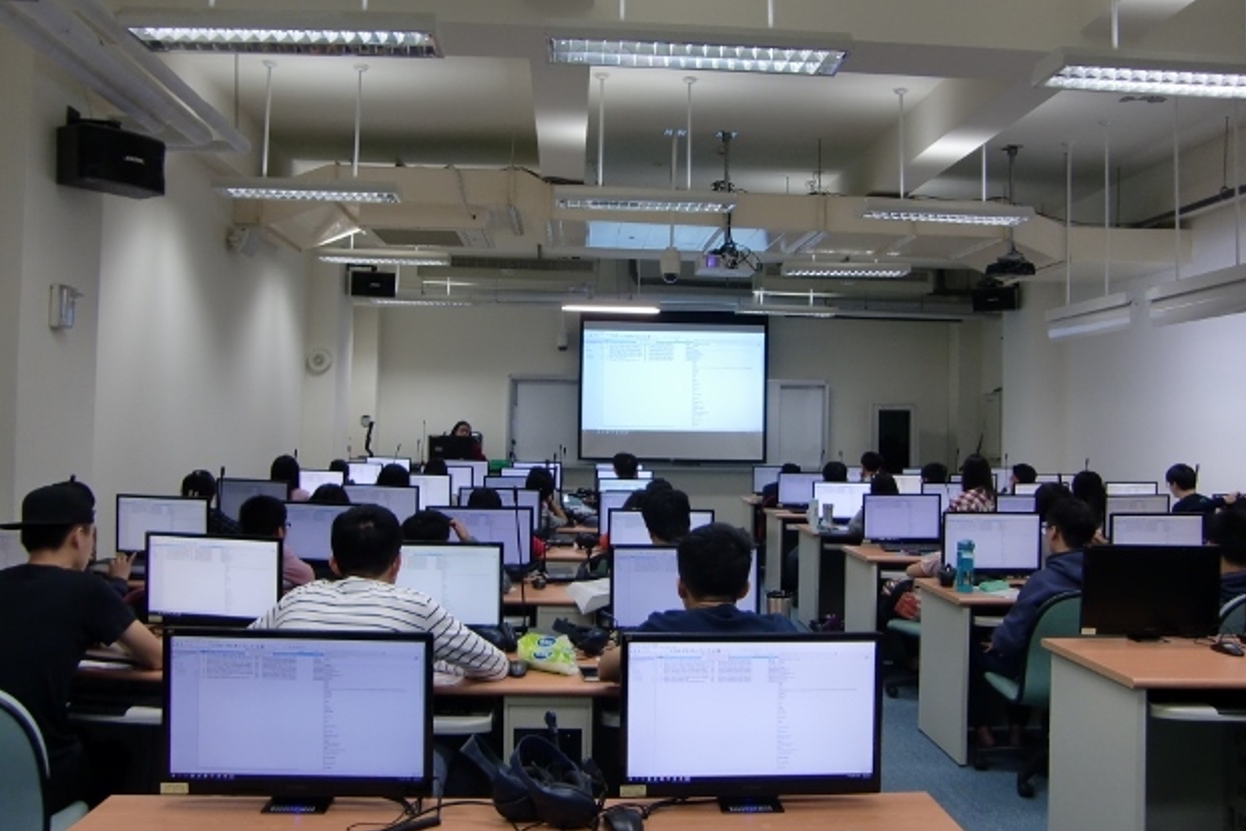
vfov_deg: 43.6
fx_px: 1038
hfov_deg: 61.9
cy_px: 416
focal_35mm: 30
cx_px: 626
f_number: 2.6
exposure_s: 1/60
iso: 125
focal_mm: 4.9
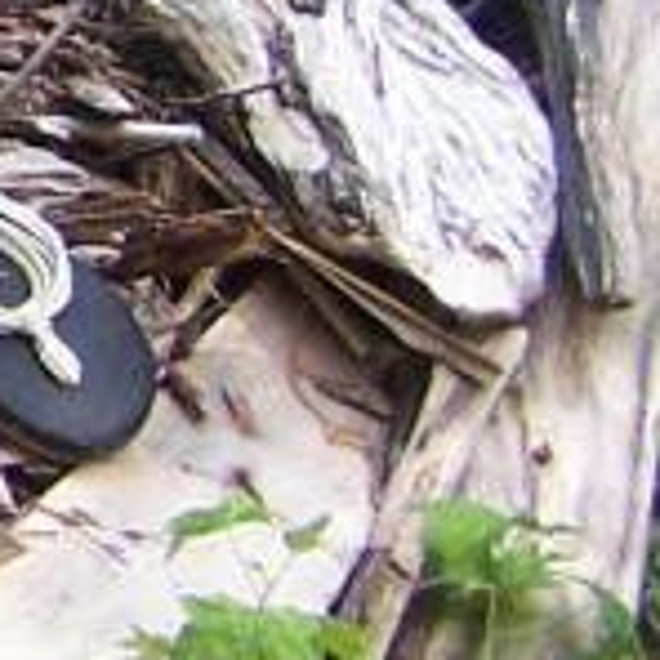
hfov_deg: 6.6
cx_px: -1588
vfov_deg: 7.4
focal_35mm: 232
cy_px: -268
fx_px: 5004
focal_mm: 6.3
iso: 80
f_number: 2.8
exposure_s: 1/320
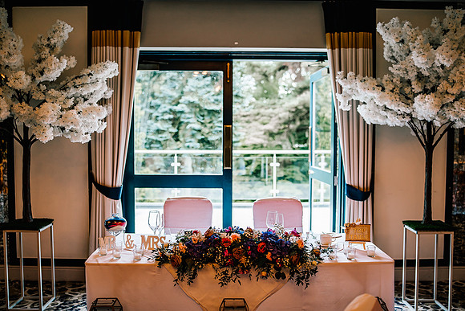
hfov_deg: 53.3
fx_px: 463
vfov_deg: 37.0
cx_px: 233
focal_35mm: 36
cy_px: 156
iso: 500
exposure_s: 1/500
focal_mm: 35
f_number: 2
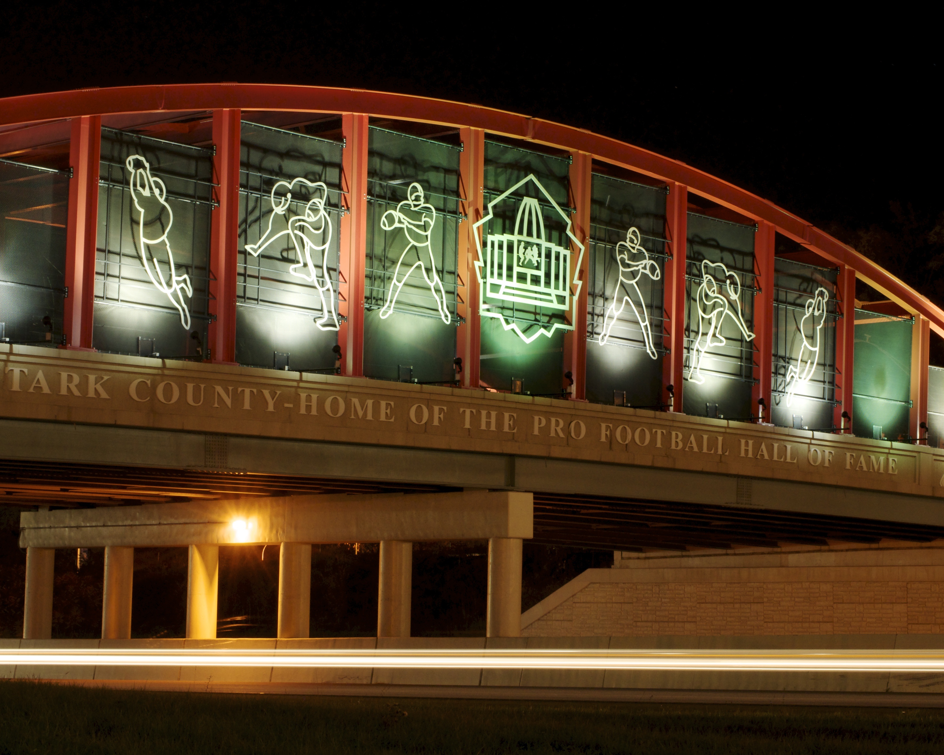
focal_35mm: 94
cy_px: 378
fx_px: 2614
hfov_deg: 20.5
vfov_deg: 16.4
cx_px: 456
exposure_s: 10
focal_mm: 55
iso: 500
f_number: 22
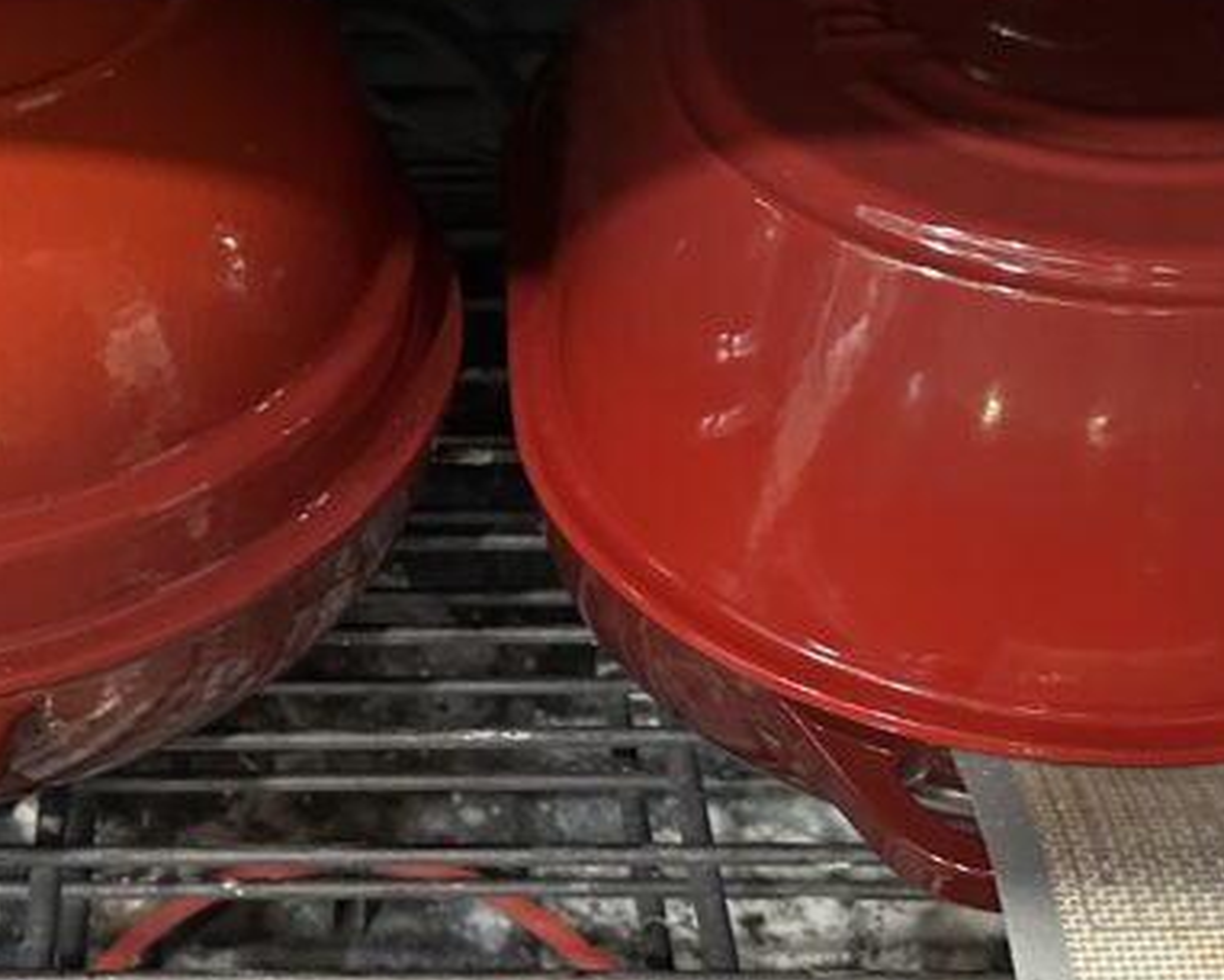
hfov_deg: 29.5
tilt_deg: -39.1
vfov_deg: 24.2
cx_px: 289
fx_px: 2283
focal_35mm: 63
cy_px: 517
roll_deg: +0.1
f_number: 1.78
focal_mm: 6.86
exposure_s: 1/30
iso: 800
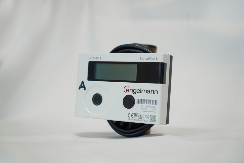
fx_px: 407
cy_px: 82
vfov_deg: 22.6
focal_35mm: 60
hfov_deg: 33.4
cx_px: 122
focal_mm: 60
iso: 125
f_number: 4
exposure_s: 1/60
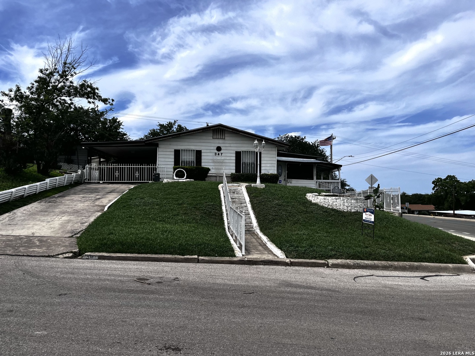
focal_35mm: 26
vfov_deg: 53.1
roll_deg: -0.3
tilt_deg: +1.3
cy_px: 178
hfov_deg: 67.3
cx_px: 238
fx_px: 357
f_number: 1.6
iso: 50
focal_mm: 5.1
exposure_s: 1/5848
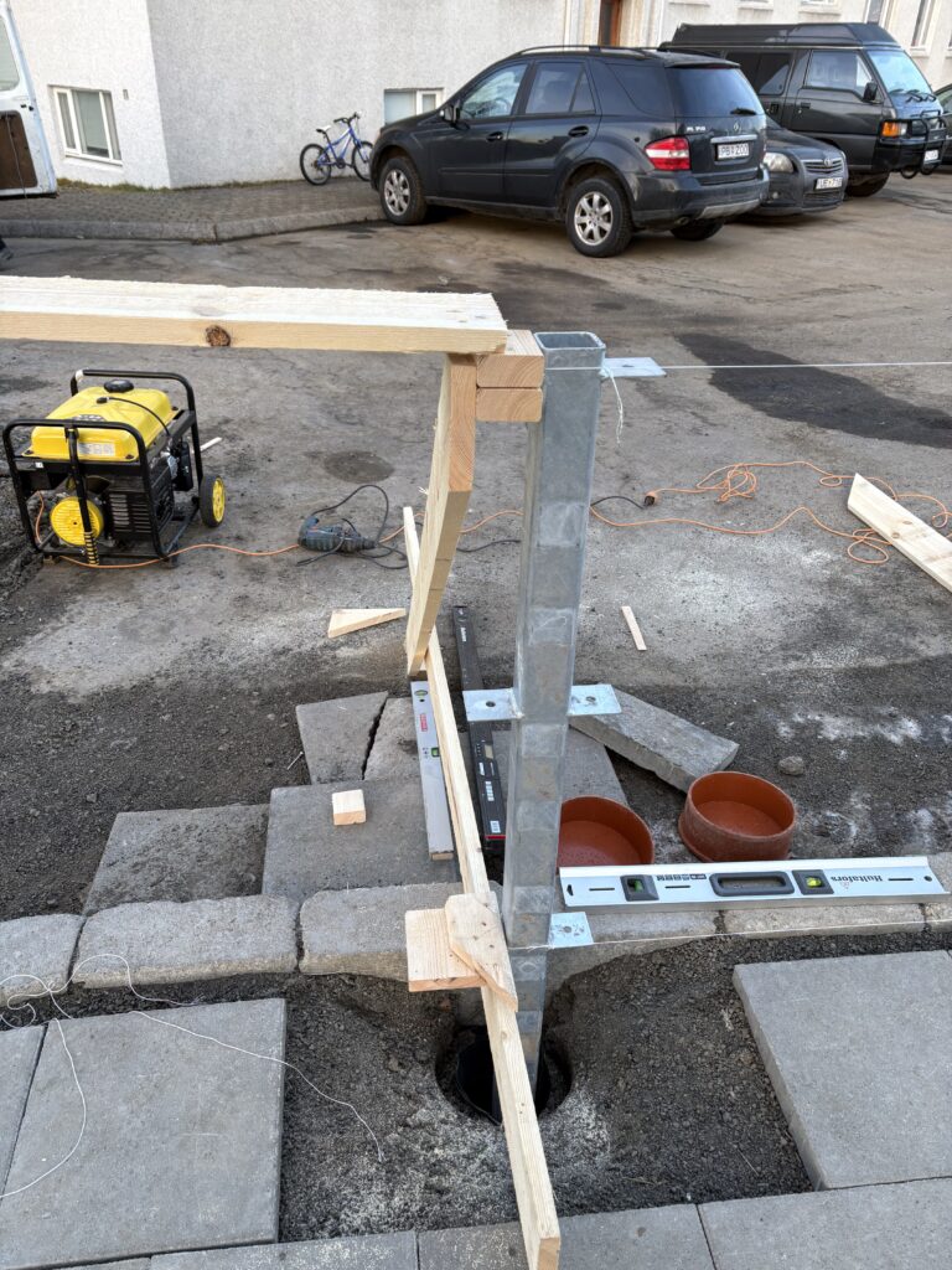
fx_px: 953
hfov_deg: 53.1
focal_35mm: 26
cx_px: 476
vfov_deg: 67.3
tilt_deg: -31.5
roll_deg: -1.0
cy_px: 635
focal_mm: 5.96
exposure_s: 1/122
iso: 50
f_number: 1.6
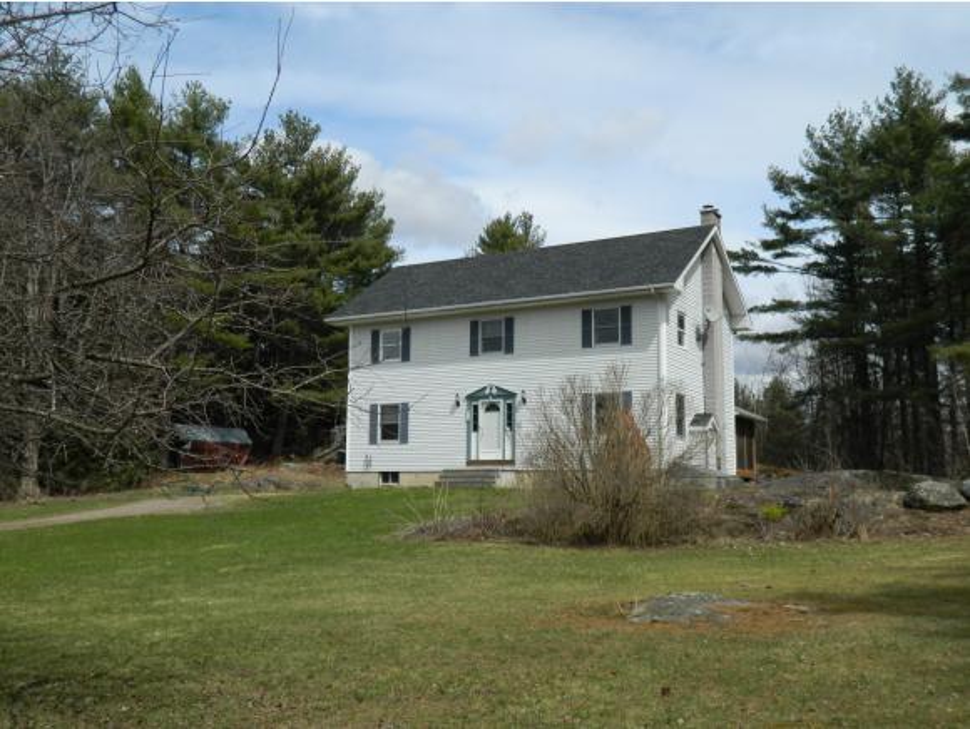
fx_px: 982
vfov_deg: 40.8
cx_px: 485
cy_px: 364
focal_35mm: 35
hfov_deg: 52.6
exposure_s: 1/200
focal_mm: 6.2
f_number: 9.4
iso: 80
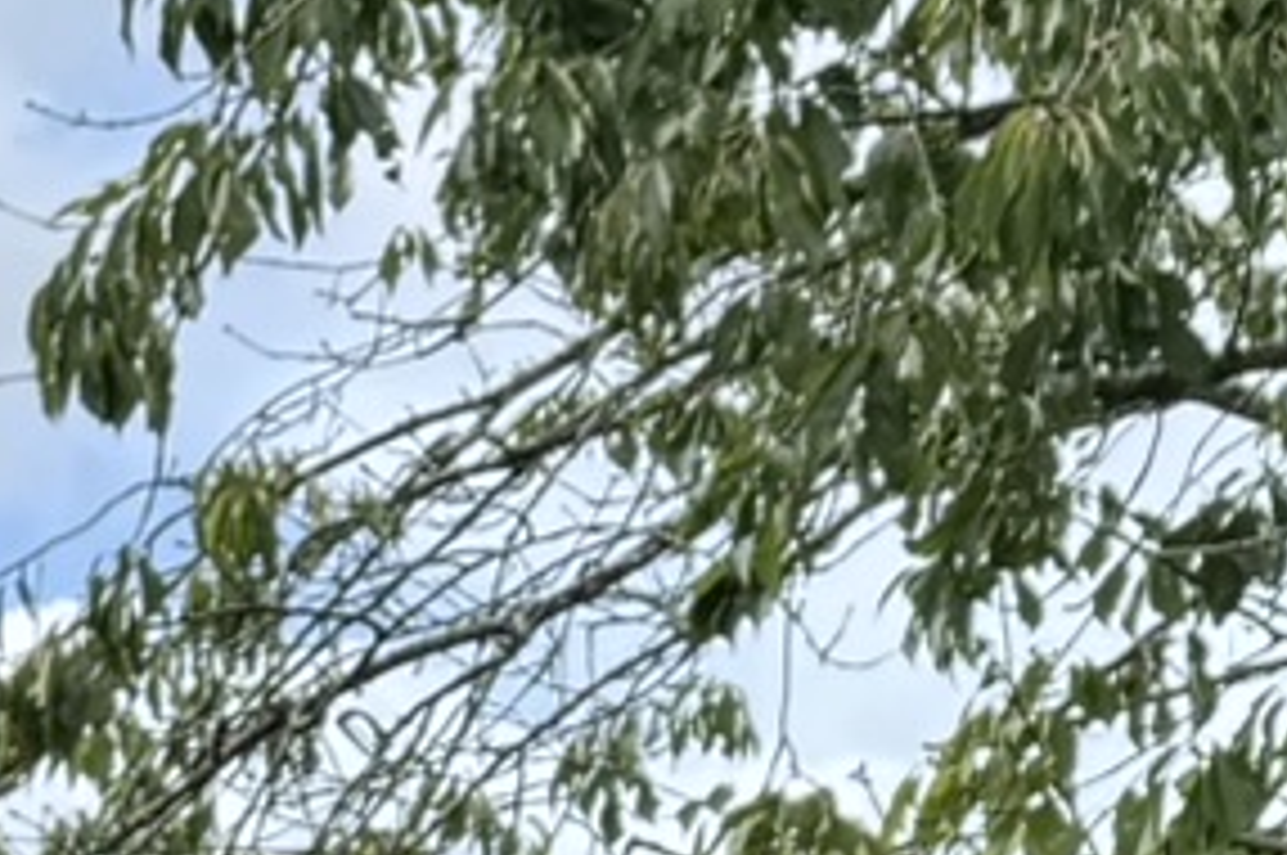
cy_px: 2916
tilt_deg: -8.2
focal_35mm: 179
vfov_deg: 6.7
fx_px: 6392
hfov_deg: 10.8
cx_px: -958
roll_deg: +1.7
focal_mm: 6.76
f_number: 1.78
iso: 80
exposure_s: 1/1923
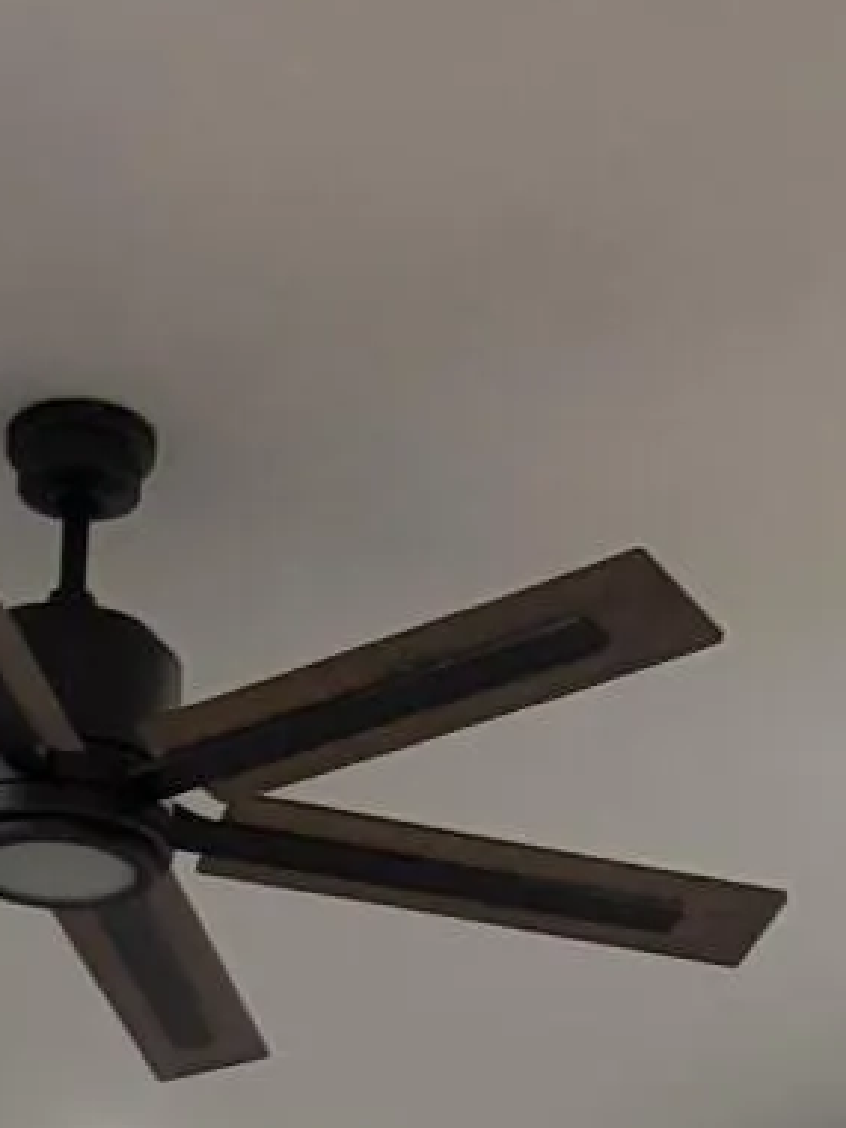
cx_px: 116
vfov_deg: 11.3
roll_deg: -4.0
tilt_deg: -4.5
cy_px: 2936
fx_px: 4464
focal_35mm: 137
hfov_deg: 10.8
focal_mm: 5.96
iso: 200
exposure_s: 1/60
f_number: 1.6
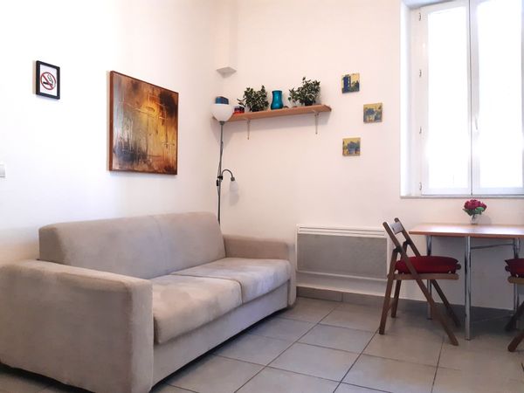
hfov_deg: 67.3
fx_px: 394
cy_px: 196
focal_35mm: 26
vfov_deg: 53.1
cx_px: 262
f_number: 1.7
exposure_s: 1/100
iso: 250
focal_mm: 3.92
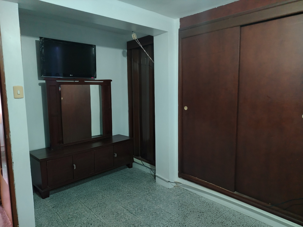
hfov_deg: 71.6
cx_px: 152
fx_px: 210
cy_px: 114
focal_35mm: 24
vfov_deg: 56.8
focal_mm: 5.25
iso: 2350
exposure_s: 1/25
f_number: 1.75
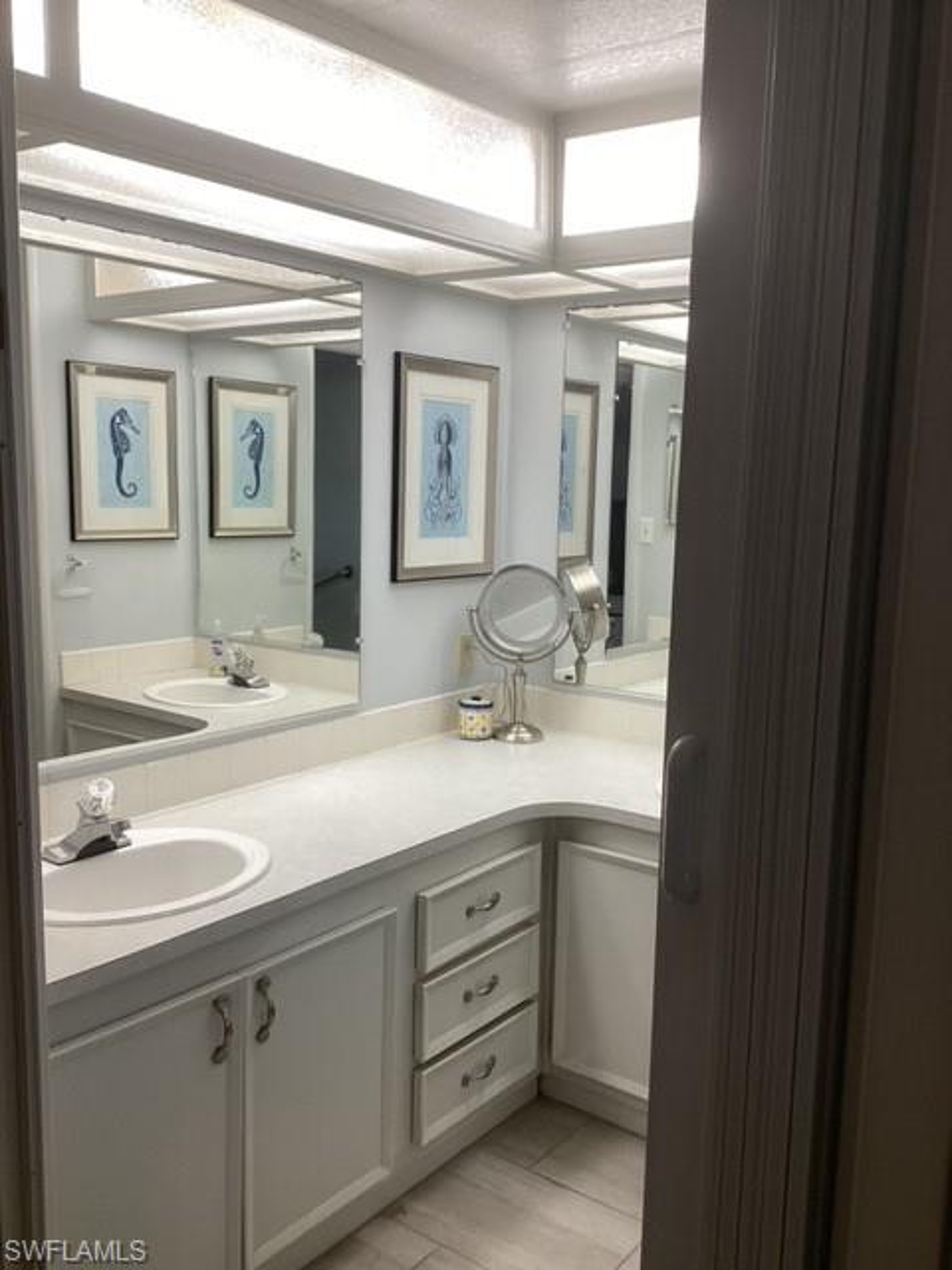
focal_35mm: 31
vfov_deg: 58.4
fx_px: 1137
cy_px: 635
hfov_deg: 45.4
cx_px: 476
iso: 80
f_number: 2.4
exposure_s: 1/60
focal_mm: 3.3
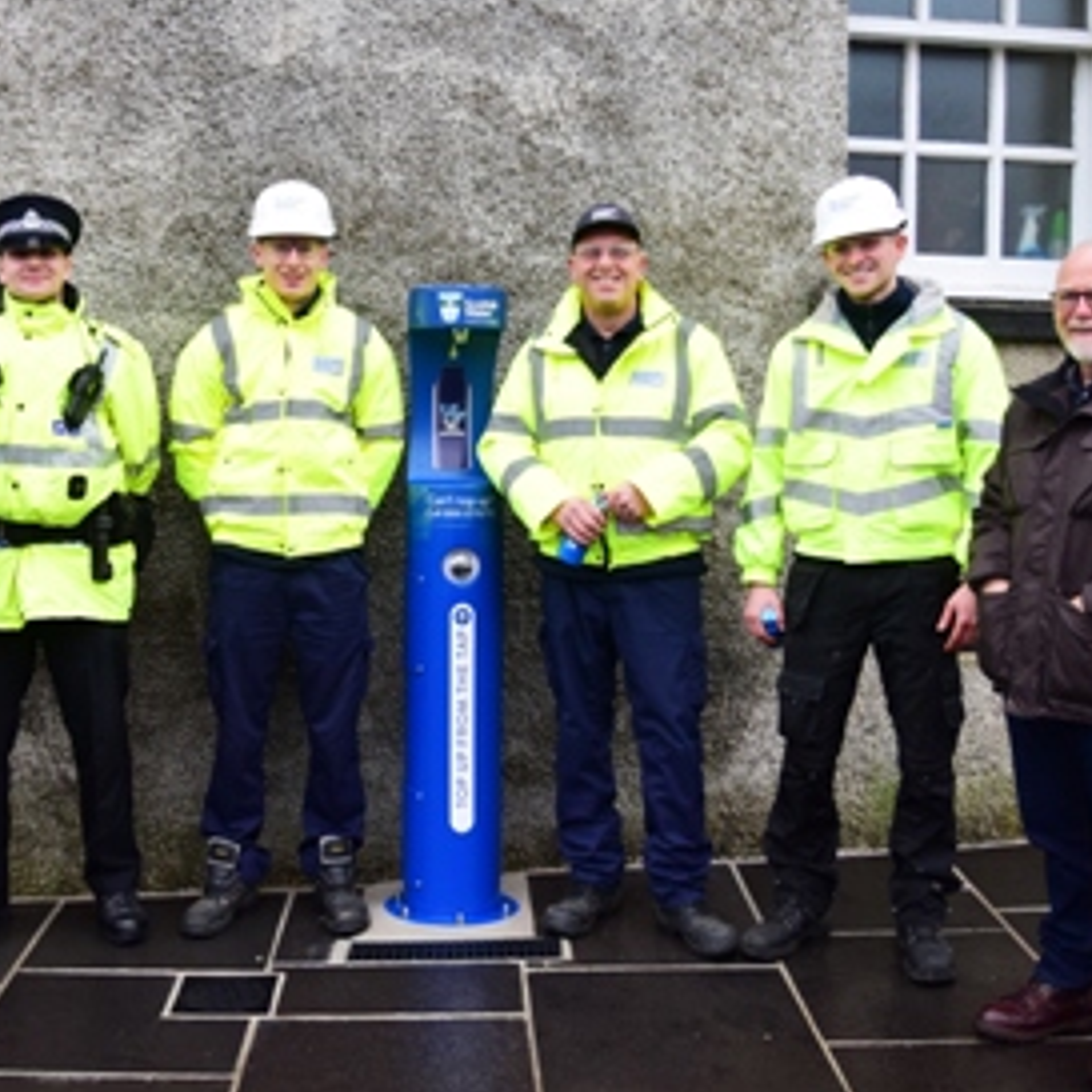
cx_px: 424
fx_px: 1642
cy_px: 498
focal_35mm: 46
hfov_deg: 36.6
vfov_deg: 36.8
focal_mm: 22
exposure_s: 1/100
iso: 800
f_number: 4.5
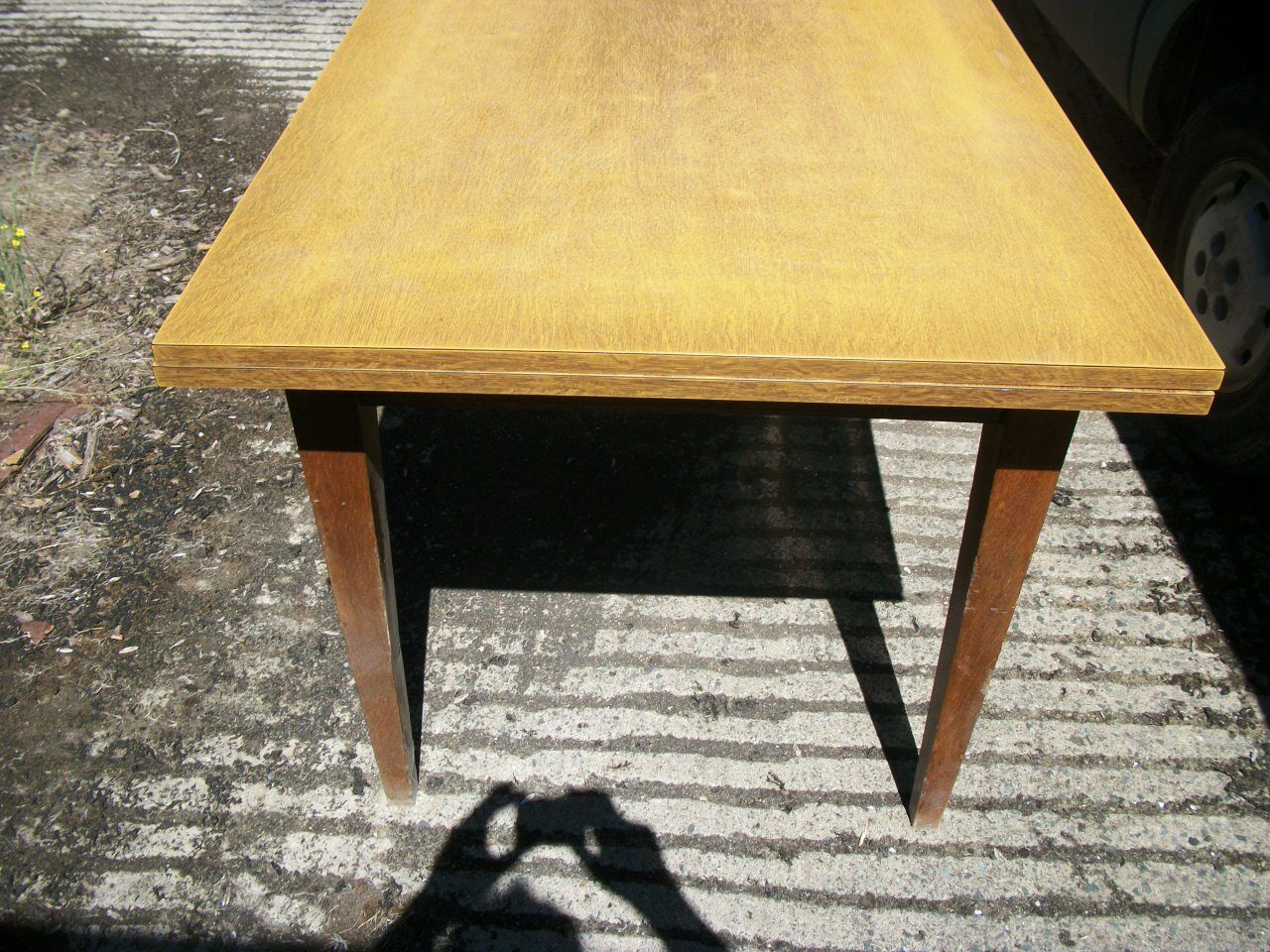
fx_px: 1174
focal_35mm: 32
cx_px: 635
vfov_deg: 44.2
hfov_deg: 56.8
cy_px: 476
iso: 80
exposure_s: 1/160
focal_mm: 5.7
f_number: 8.8
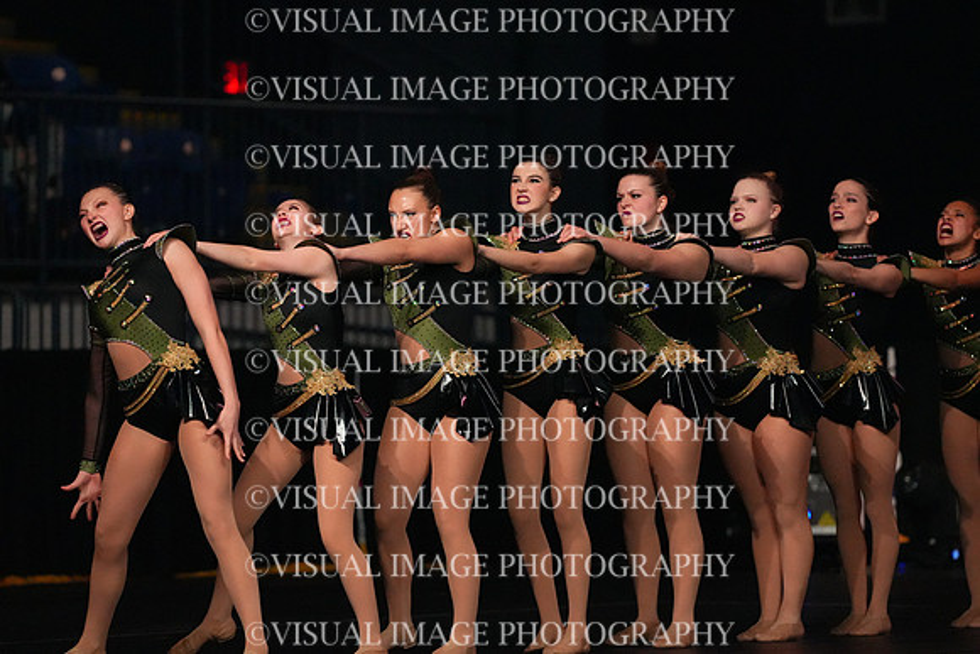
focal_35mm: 300
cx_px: 490
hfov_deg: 6.9
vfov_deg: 4.6
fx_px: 8168
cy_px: 327
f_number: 3.5
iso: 16000
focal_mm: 300
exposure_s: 1/1250
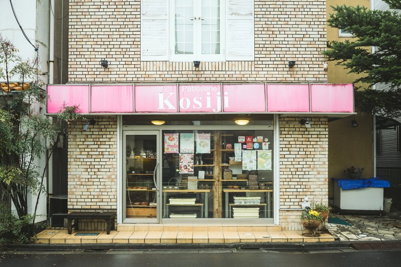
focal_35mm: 35
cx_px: 200
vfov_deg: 37.9
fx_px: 390
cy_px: 134
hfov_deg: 54.4
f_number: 5.6
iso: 400
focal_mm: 35
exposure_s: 1/500
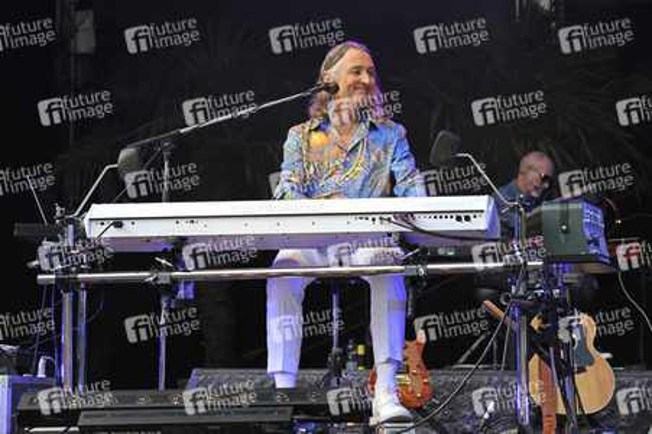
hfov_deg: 19.5
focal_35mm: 105
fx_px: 1900
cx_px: 326
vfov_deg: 13.0
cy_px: 217
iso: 400
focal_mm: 105
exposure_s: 1/250
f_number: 5.6
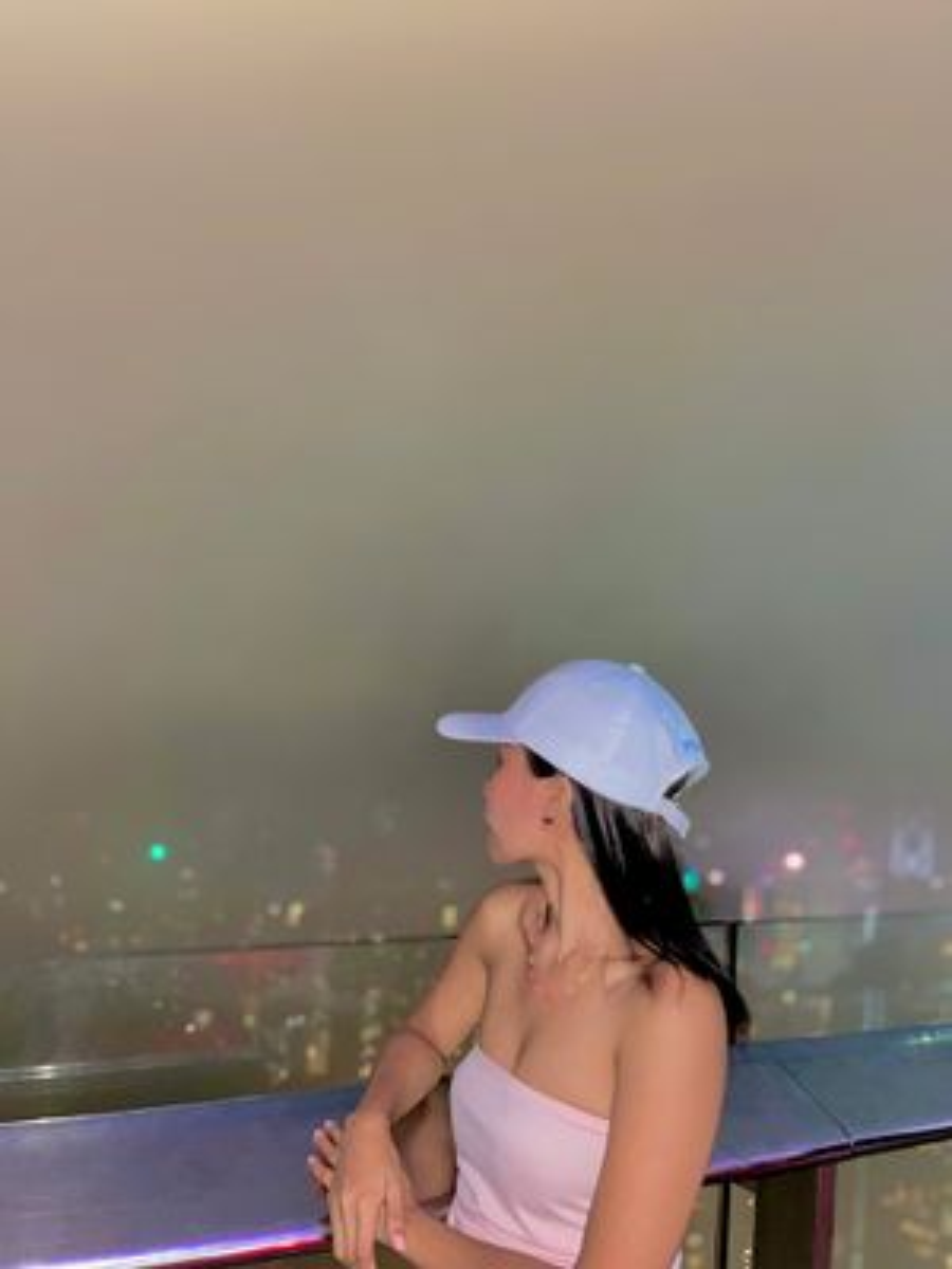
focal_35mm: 26
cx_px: 476
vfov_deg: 67.3
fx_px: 953
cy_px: 634
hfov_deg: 53.1
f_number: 1.6
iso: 50
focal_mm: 5.1
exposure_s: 1/4
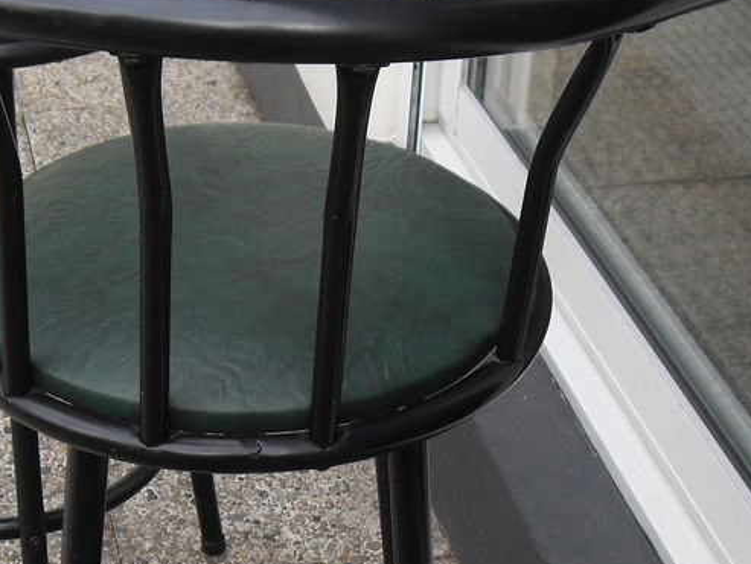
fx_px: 1628
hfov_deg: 25.9
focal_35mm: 75
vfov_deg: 19.4
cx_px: 286
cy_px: 451
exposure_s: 1/180
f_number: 2.8
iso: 80
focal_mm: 6.3
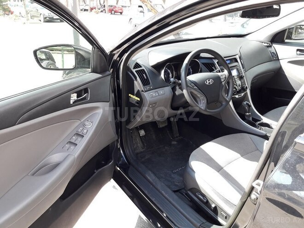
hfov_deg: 63.4
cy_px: 114
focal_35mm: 28
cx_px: 152
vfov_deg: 49.7
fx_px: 246
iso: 64
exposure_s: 1/100
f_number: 1.9
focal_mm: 3.7
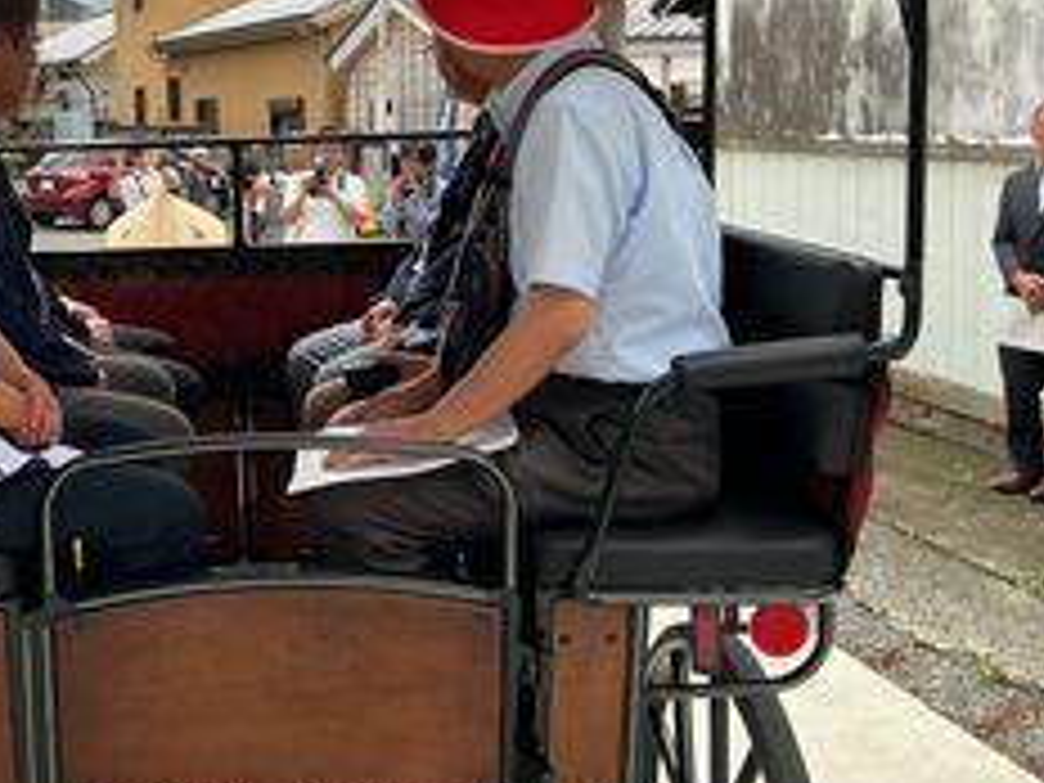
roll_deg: +1.3
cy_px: 266
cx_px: 148
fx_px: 1508
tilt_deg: -6.5
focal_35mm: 50
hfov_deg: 36.3
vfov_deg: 28.9
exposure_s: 1/804
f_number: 1.8
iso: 25
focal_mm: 3
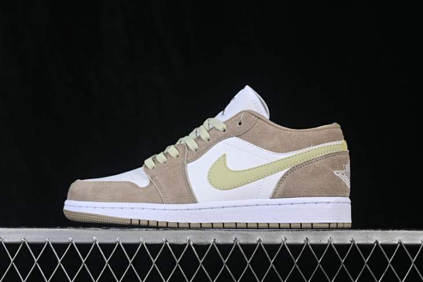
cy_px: 141
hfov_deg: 27.0
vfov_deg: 18.2
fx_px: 881
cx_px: 212
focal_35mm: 75
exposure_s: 1/80
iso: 160
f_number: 8
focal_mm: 50
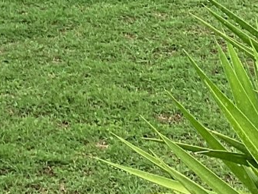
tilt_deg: -2.6
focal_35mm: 176
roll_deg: -0.9
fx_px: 1313
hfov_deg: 10.9
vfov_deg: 8.0
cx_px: -108
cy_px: -212
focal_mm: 3.3
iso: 32
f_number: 2.4
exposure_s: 1/100
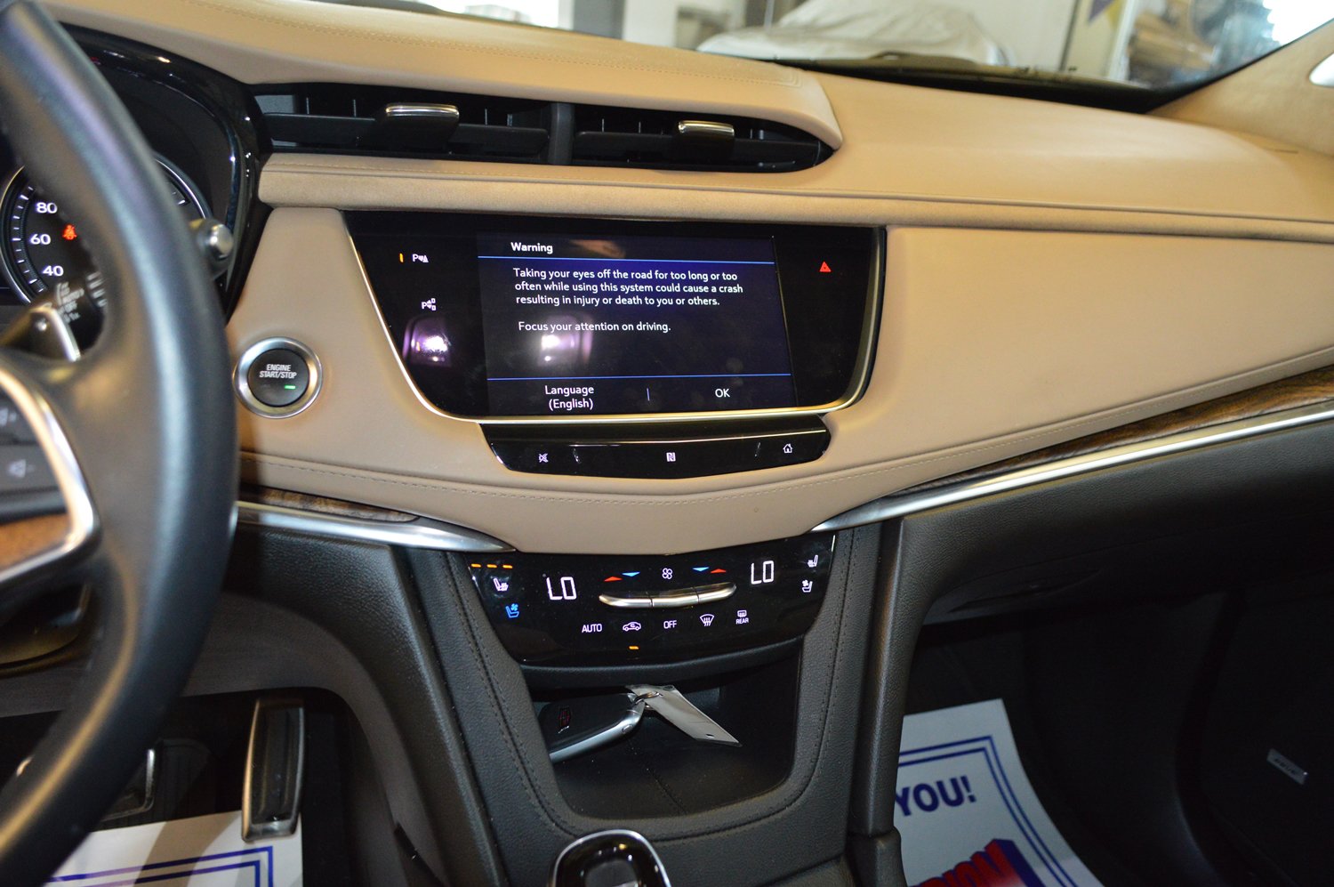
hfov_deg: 67.4
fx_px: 999
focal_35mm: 27
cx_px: 667
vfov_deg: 47.8
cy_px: 444
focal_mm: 18
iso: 2000
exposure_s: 1/60
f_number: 3.5
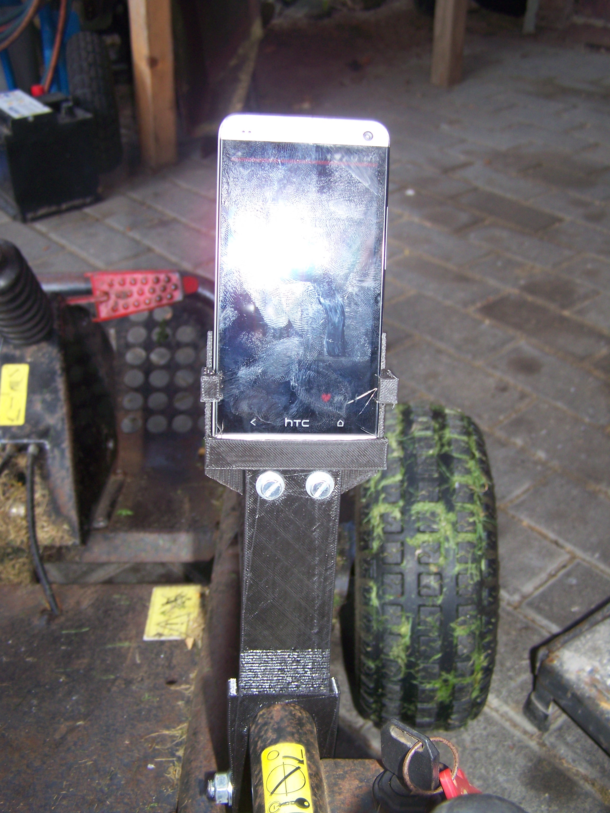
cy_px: 406
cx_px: 305
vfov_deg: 49.0
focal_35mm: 38
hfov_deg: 37.7
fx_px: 893
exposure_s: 1/60
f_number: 2.8
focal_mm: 6.3
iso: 80
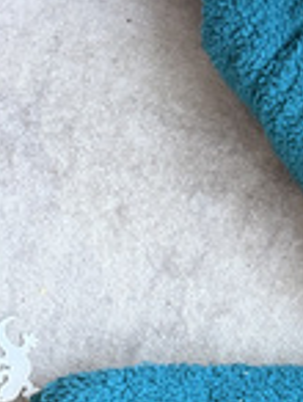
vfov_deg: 19.5
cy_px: 664
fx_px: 954
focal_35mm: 82
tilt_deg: -86.4
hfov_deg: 16.0
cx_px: 497
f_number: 1.78
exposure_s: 1/60
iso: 320
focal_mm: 6.76
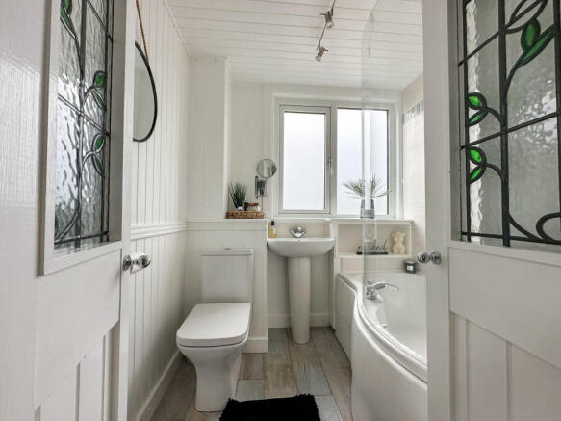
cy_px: 210
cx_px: 280
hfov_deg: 102.1
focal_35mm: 14
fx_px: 227
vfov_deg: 85.7
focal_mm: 2.22
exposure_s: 1/100
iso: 50
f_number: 2.2
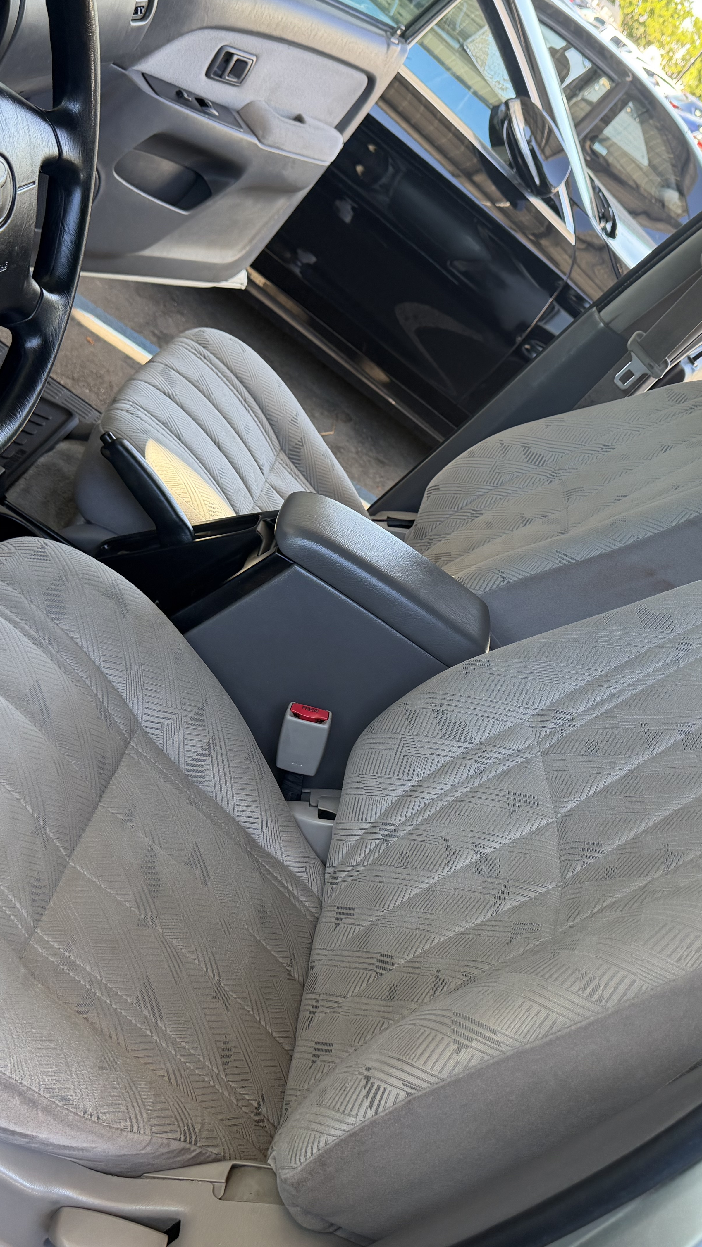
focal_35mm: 35
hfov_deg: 33.7
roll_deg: -44.1
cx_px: 395
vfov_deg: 56.6
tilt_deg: -25.7
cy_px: 625
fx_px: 1158
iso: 100
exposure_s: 1/126
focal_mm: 6.76
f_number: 1.78
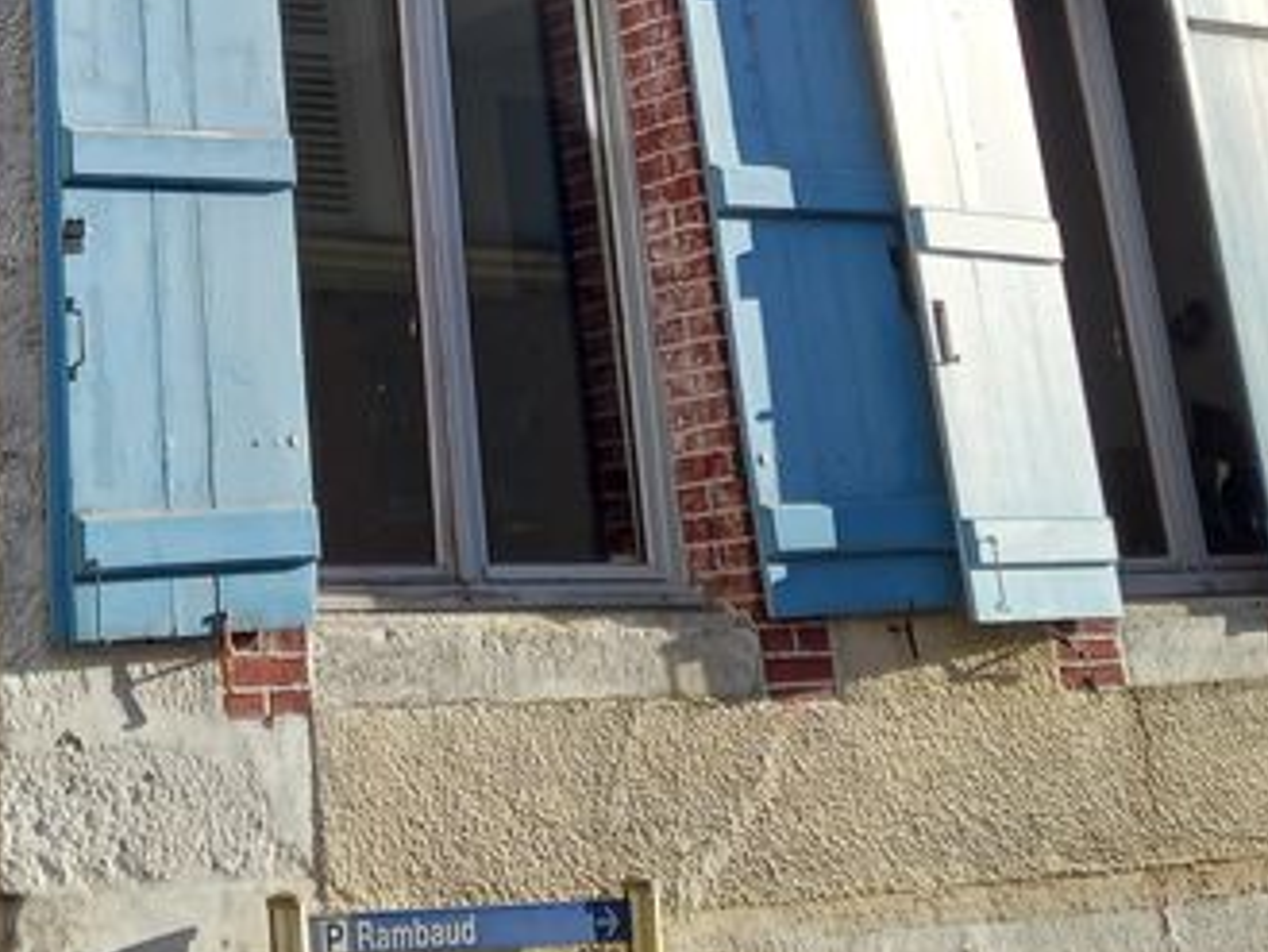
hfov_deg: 25.1
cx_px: 220
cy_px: -389
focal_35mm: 76
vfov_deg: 17.8
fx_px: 2785
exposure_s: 1/267
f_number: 2
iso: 25
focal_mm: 4.6
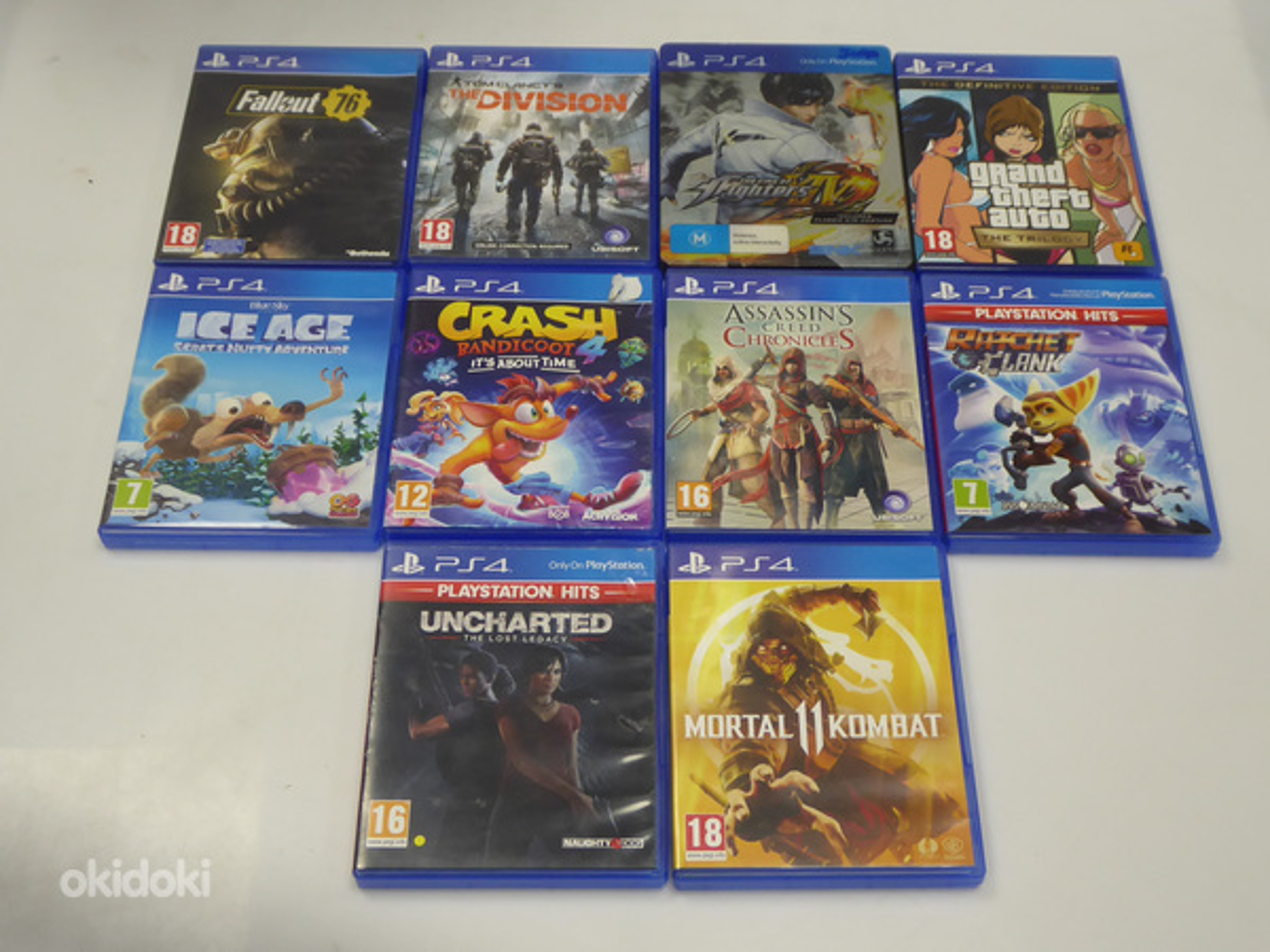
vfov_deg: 29.7
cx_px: 635
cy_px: 476
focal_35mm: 49
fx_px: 1798
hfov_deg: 38.9
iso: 250
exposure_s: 1/60
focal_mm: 8.4
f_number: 4
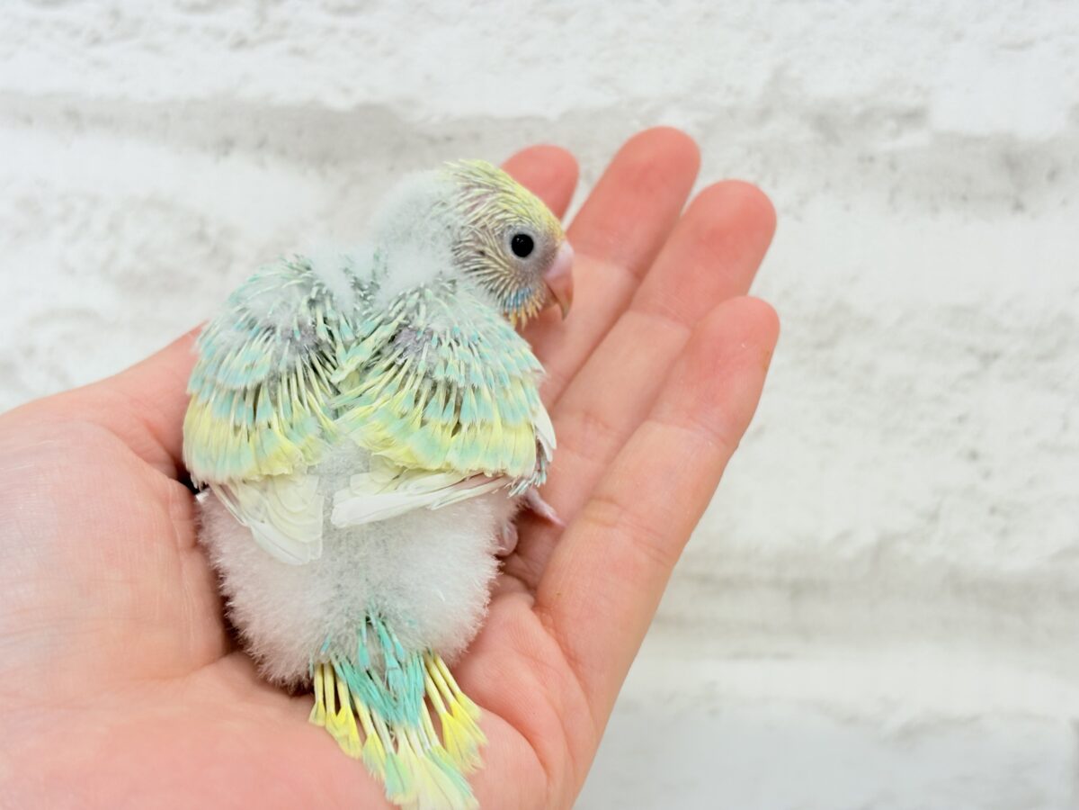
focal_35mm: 52
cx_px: 540
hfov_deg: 36.8
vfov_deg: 28.0
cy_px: 405
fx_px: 1621
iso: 40
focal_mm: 5.96
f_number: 1.6
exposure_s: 1/50
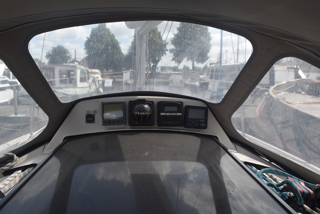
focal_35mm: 27
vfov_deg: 48.0
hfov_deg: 67.3
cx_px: 160
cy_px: 107
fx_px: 240
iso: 200
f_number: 8
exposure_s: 1/250
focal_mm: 18
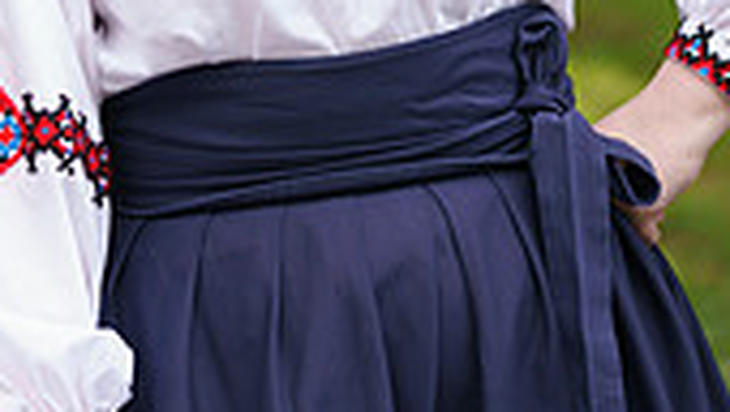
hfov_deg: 11.1
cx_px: 288
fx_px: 3759
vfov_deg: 6.2
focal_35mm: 194
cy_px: -112
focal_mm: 70
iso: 160
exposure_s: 1/200
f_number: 2.8
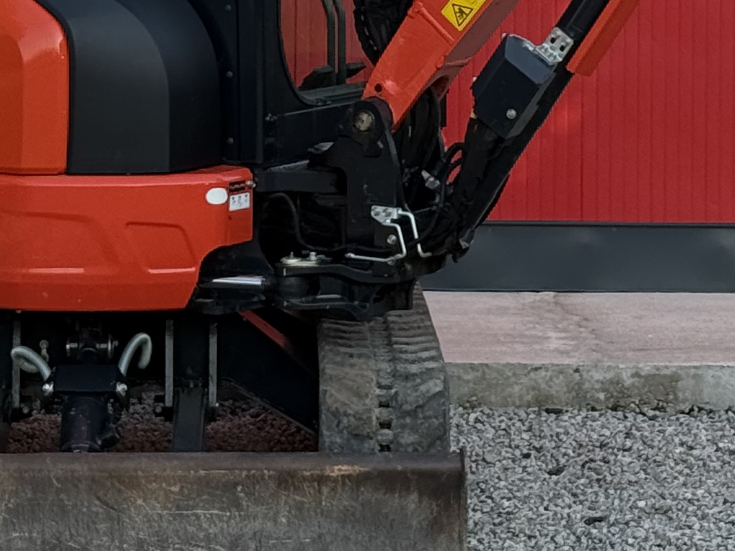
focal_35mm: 170
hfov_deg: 11.6
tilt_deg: +2.3
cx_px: 327
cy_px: -124
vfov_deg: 8.6
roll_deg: -0.5
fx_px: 3610
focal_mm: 6.76
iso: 80
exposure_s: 1/975
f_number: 1.78
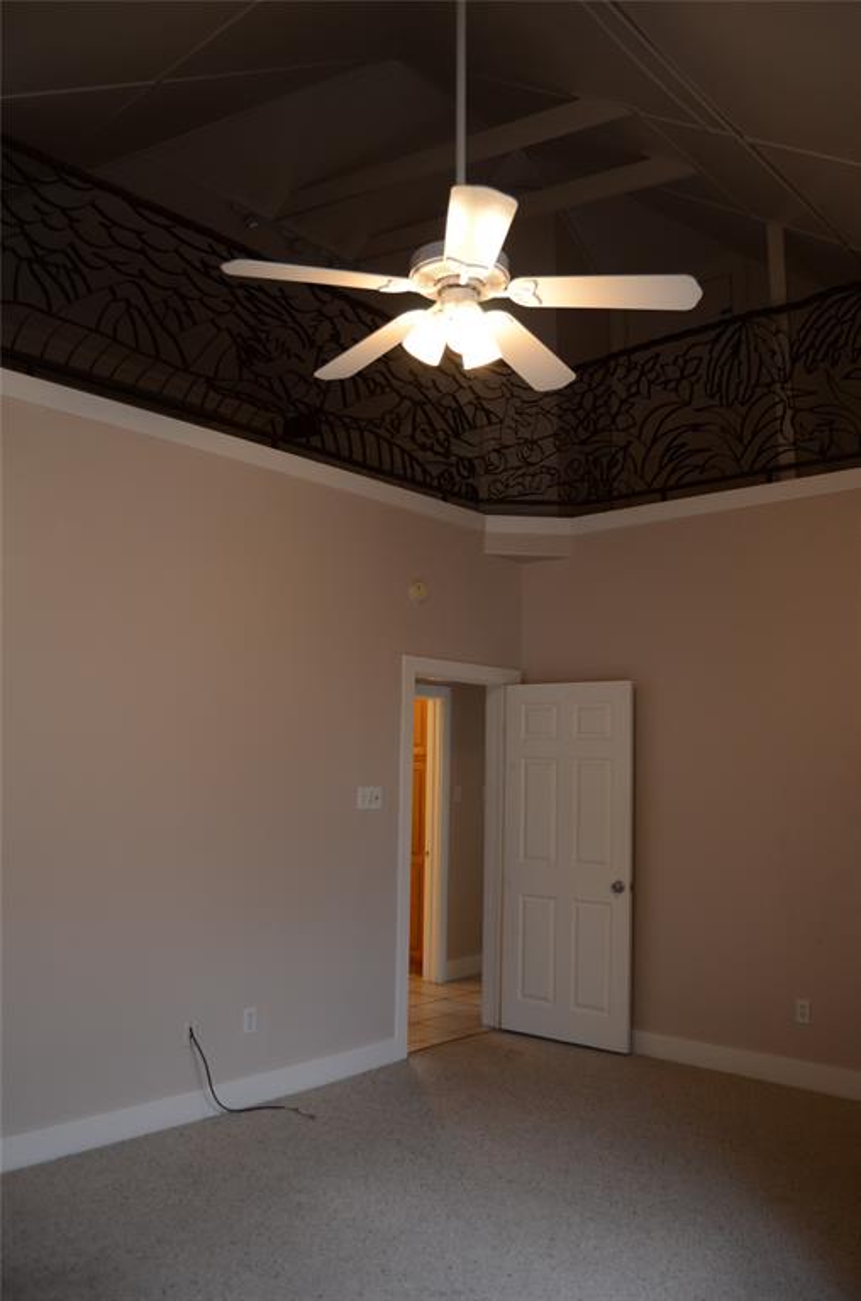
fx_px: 974
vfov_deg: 67.5
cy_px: 650
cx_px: 430
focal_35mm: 27
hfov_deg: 47.7
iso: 220
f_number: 3.5
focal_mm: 18
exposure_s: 1/30
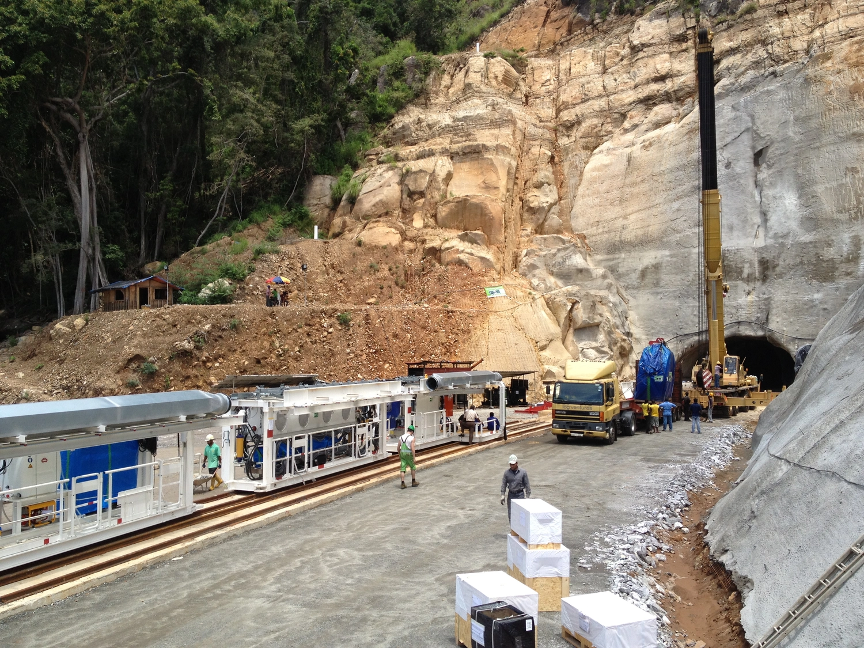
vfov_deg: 40.7
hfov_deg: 52.6
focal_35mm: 35
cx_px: 432
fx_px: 874
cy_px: 324
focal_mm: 4.28
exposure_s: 1/920
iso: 50
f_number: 2.4
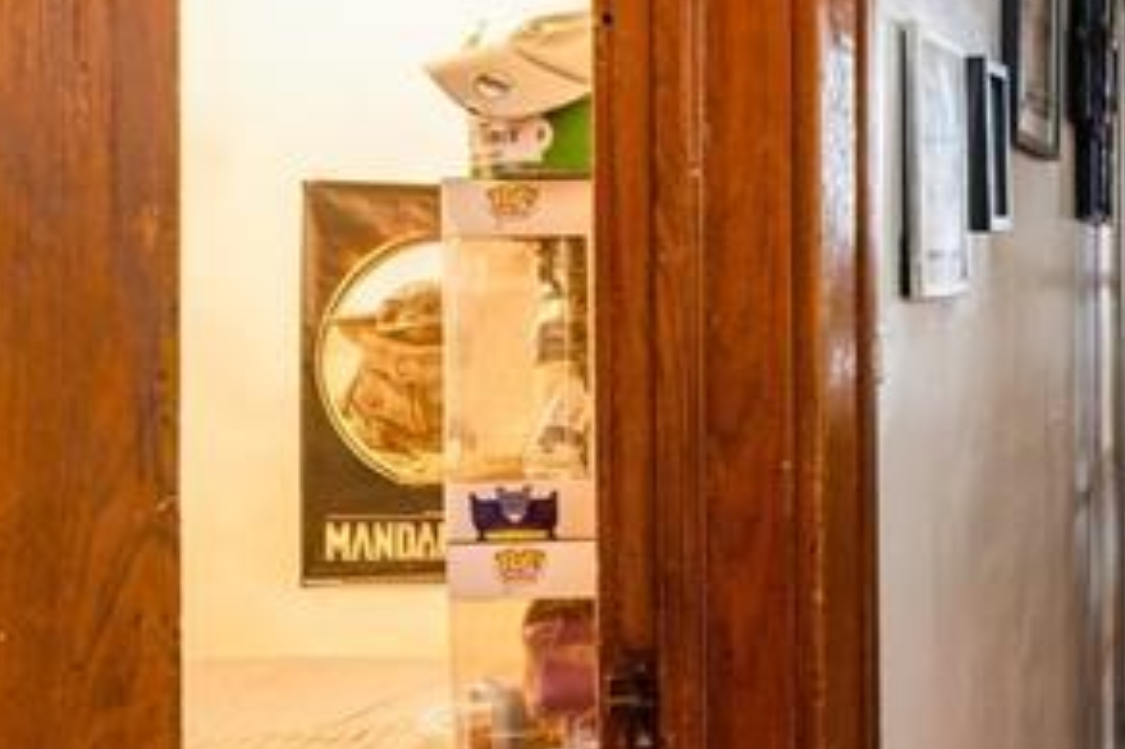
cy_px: 357
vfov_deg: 24.2
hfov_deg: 30.0
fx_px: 1749
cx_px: 1382
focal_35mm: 56
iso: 400
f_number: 8
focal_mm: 16
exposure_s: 1.3
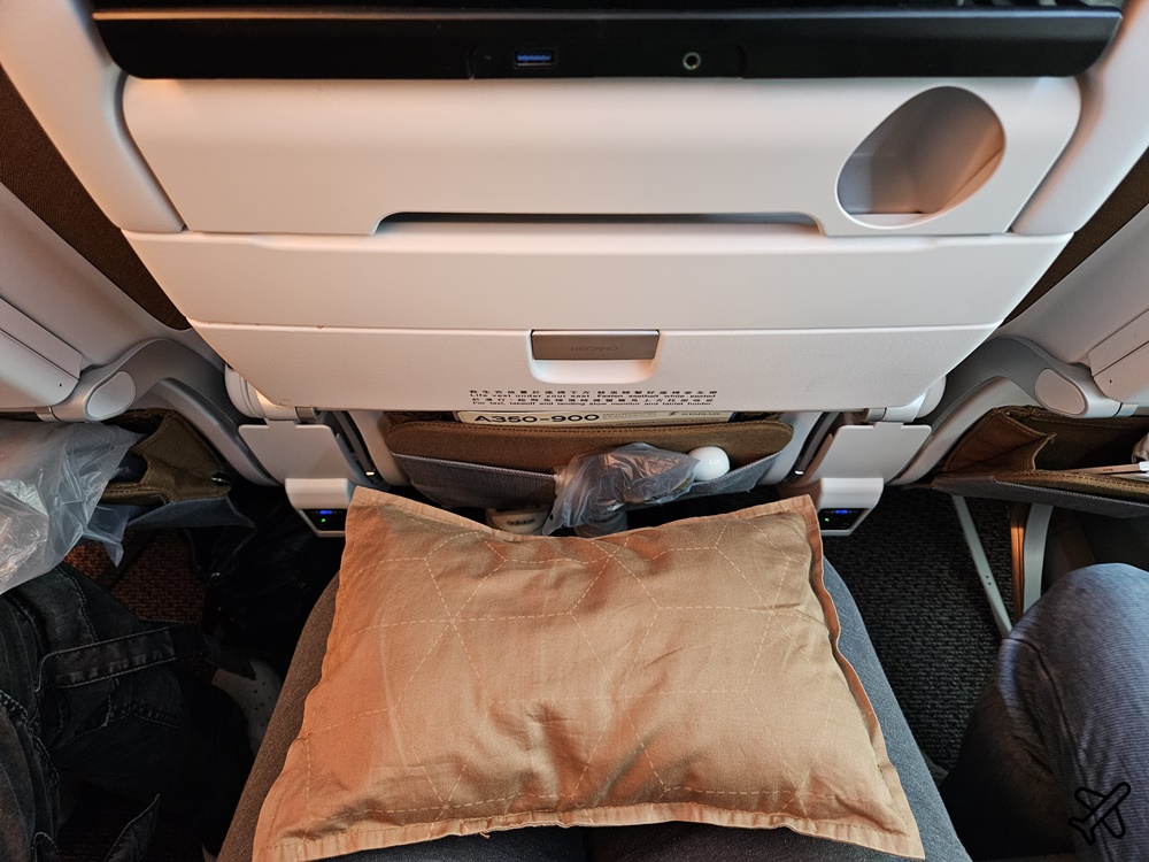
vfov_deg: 58.9
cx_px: 574
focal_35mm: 23
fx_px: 763
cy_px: 431
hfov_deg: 73.9
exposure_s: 1/27
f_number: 1.8
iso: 640
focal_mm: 5.4
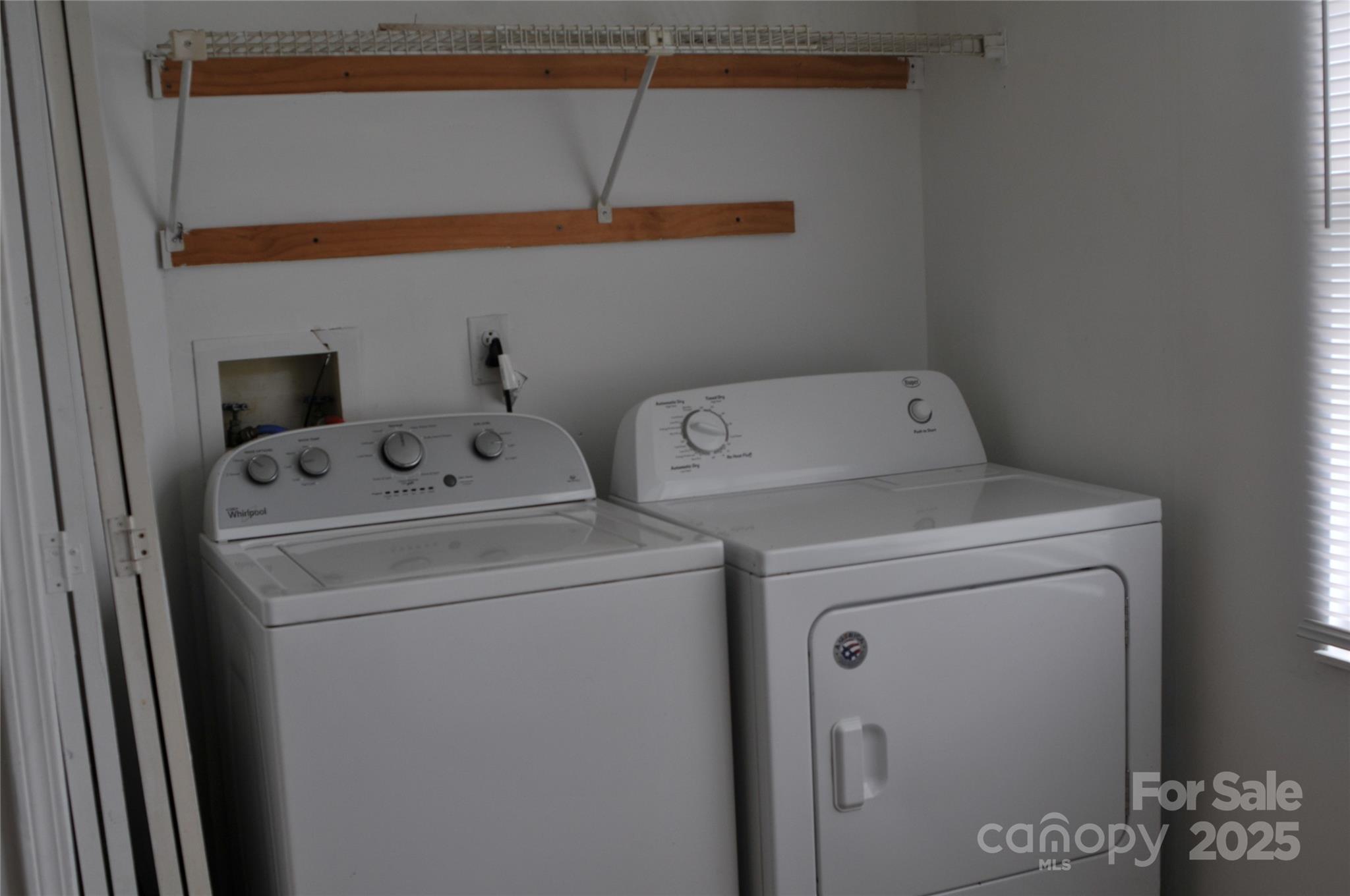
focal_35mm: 42
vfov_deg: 31.8
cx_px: 675
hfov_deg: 46.5
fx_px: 1573
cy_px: 448
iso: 200
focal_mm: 28
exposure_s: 1/60
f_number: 4
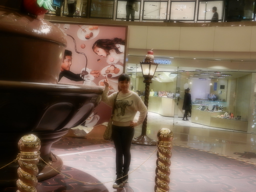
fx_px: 333
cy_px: 96
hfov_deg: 42.1
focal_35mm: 45
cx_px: 128
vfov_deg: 32.2
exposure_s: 1/25
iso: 400
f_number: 4.2
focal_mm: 8.2
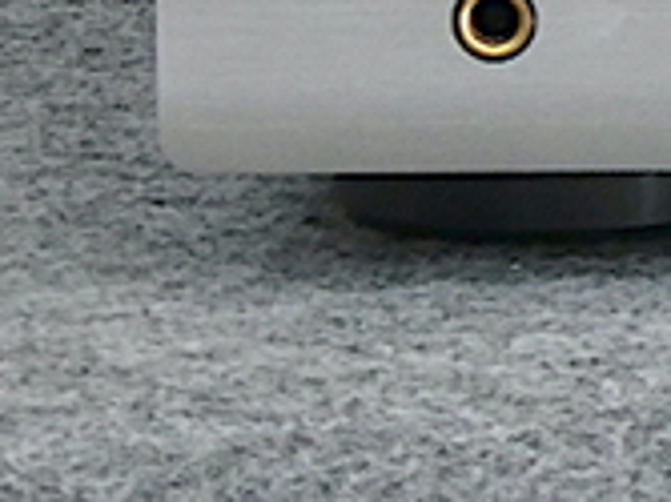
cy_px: -751
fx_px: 16833
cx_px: 1884
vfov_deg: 1.7
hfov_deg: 2.3
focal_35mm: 869
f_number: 5.4
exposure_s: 1/30
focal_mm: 27.1
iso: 200
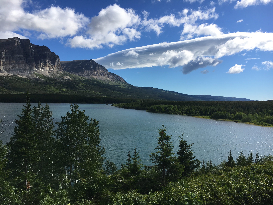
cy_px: 102
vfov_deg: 48.2
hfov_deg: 61.7
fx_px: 229
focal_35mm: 29
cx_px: 136
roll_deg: -1.9
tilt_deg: +0.0
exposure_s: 1/2198
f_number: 2.2
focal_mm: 4.15
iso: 25
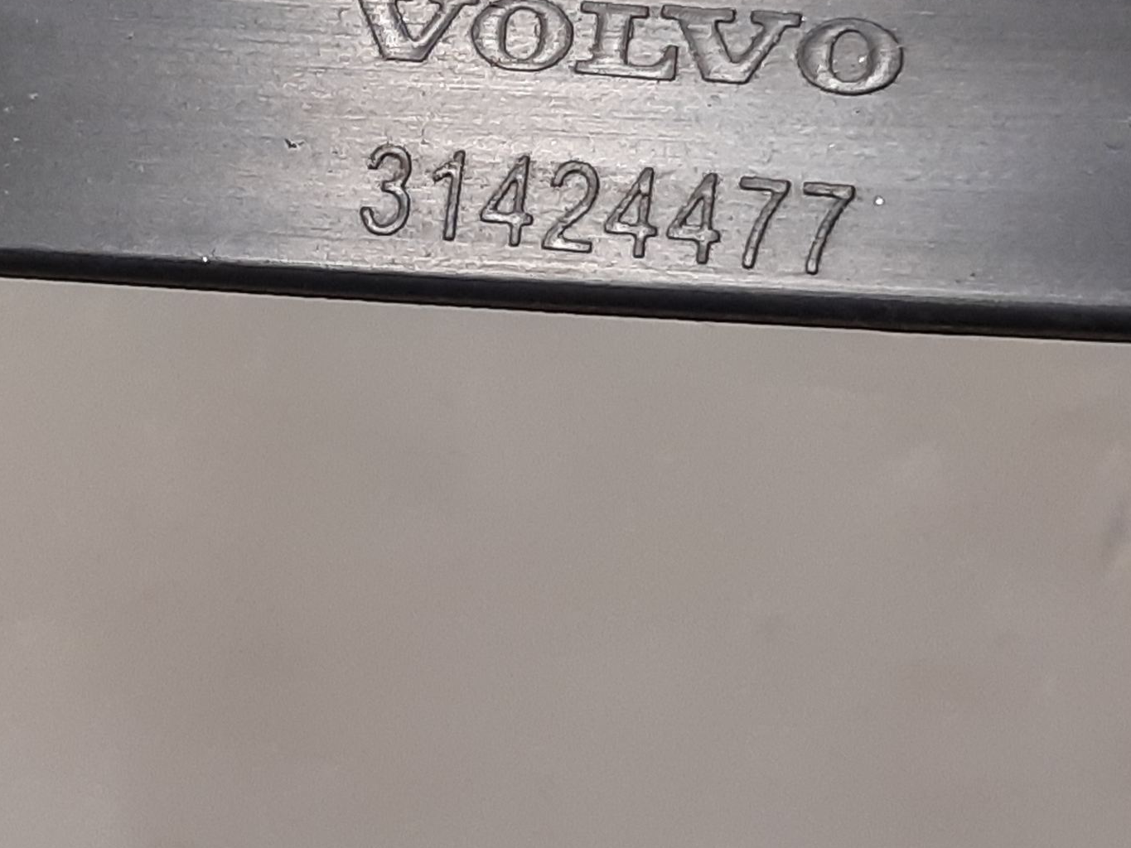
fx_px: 1274
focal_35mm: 39
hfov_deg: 47.5
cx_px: 433
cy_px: 254
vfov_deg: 36.3
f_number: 1.7
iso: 160
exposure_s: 1/50
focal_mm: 3.93
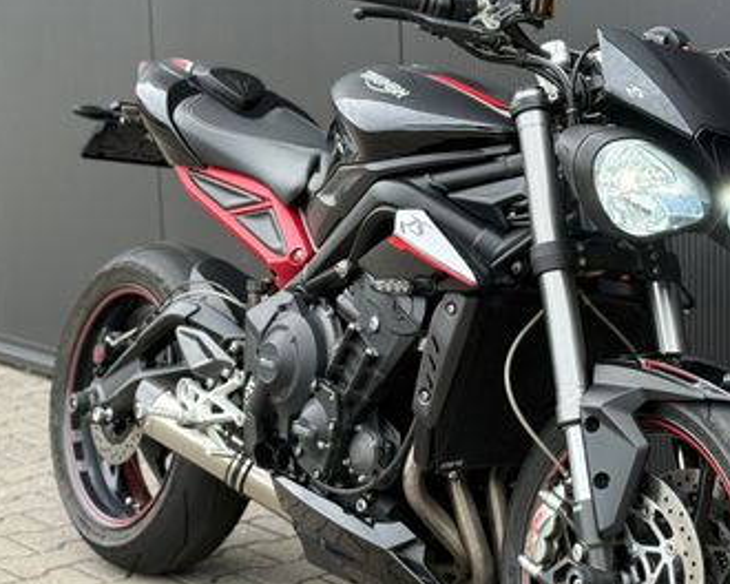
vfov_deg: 16.9
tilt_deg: -8.9
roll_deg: +1.6
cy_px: 307
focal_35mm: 91
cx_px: 484
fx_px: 1966
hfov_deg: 21.0
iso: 100
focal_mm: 6.76
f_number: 1.78
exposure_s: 1/425
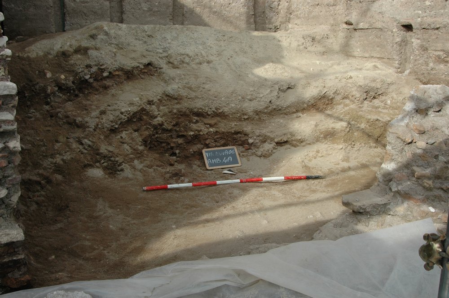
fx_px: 448
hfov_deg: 53.2
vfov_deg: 36.8
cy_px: 149
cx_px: 224
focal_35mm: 36
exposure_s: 1/250
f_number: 8
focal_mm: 24
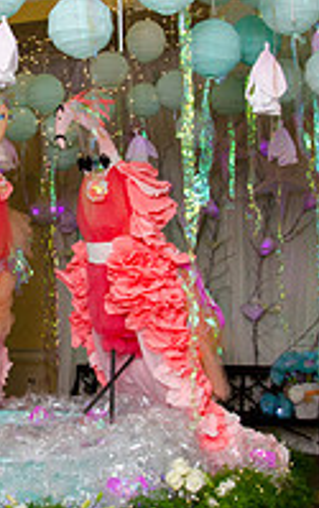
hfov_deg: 20.4
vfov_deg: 32.8
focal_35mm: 62
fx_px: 859
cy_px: 204
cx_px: 8
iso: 400
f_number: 5.6
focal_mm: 18
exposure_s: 1/60
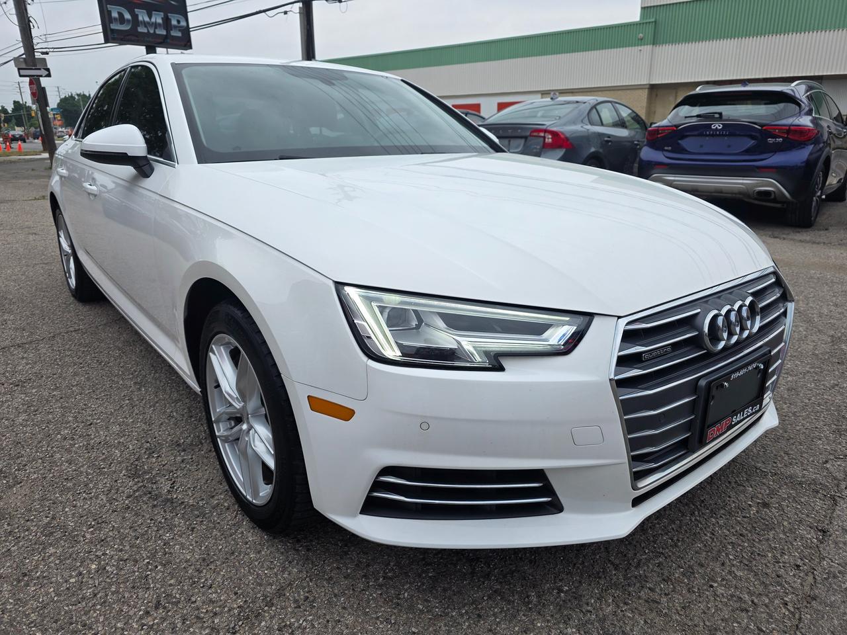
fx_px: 563
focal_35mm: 23
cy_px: 318
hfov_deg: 73.9
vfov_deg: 58.9
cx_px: 424
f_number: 1.7
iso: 25
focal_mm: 6.3
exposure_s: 1/359
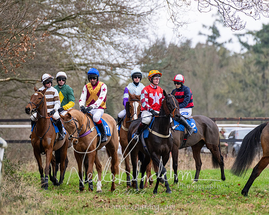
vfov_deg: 3.1
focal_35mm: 500
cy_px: 104
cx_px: 118
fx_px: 3976
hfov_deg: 3.9
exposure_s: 1/640
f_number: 4
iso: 640
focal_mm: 280
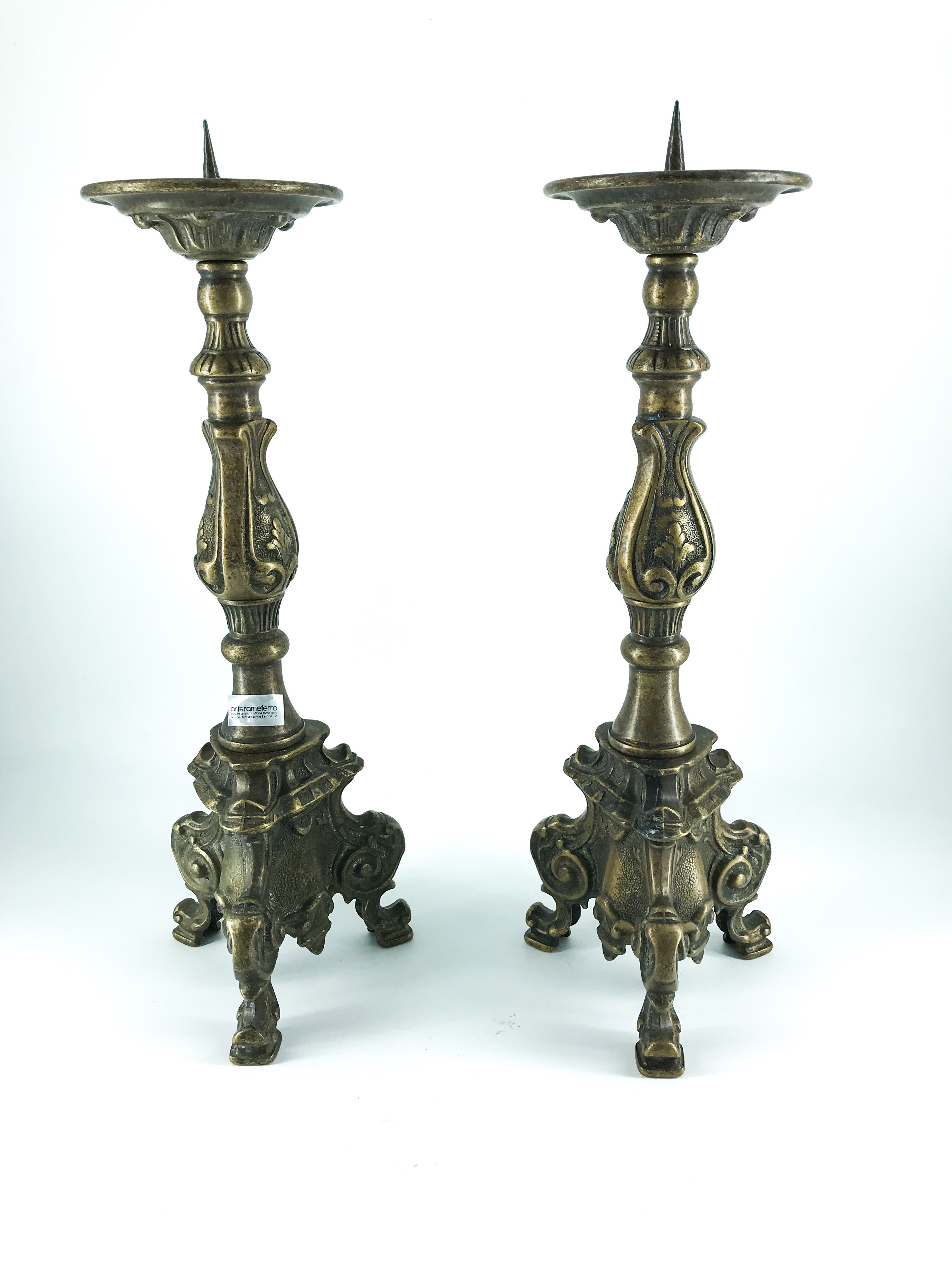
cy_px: 635
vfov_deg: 63.4
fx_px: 1027
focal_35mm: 28
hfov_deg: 49.7
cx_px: 476
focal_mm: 3.99
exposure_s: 1/595
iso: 20
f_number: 1.8
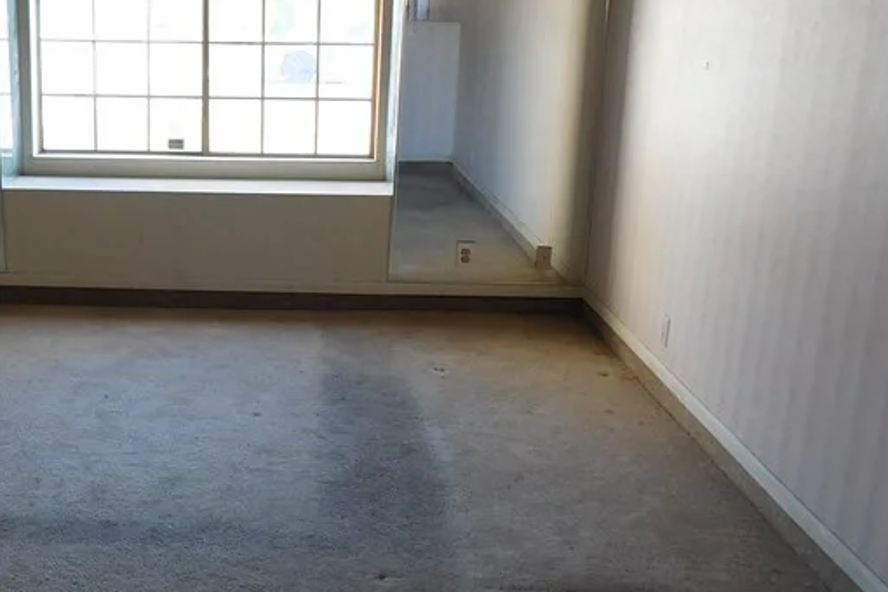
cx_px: 235
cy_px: 319
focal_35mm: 48
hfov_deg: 40.1
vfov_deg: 28.1
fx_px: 1184
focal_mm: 4
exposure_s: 1/50
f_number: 3
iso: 125
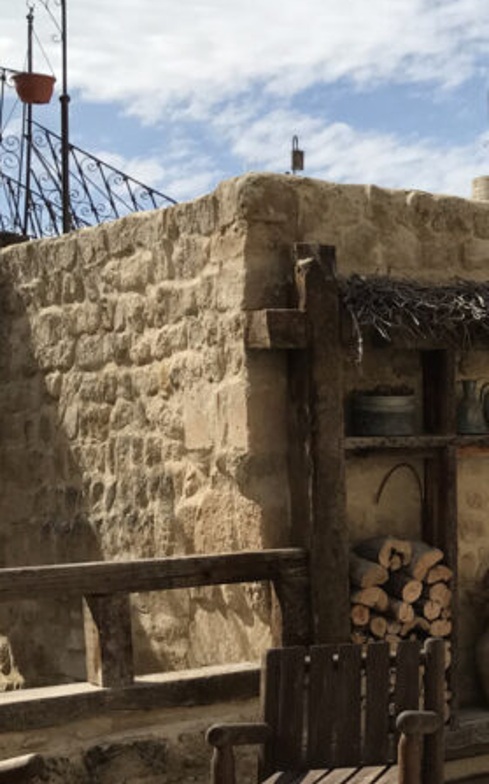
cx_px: 769
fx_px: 1451
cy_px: 479
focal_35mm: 68
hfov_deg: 17.0
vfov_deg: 30.1
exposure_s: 1/3195
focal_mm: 3.99
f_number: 1.8
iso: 20
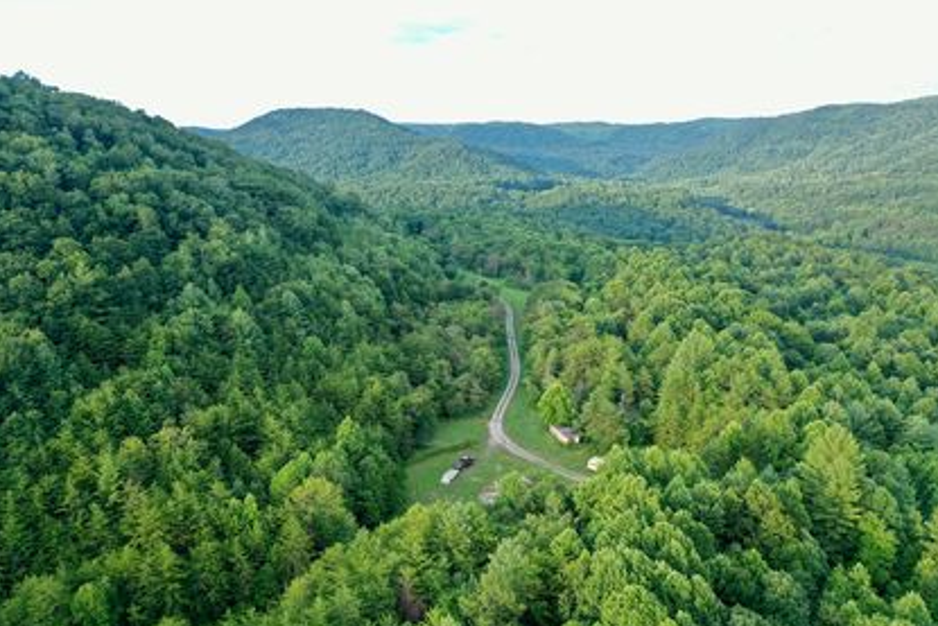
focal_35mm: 29
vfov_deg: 45.0
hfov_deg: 63.6
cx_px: 468
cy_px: 315
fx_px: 756
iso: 100
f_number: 3.2
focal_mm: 10.26
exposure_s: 1/120
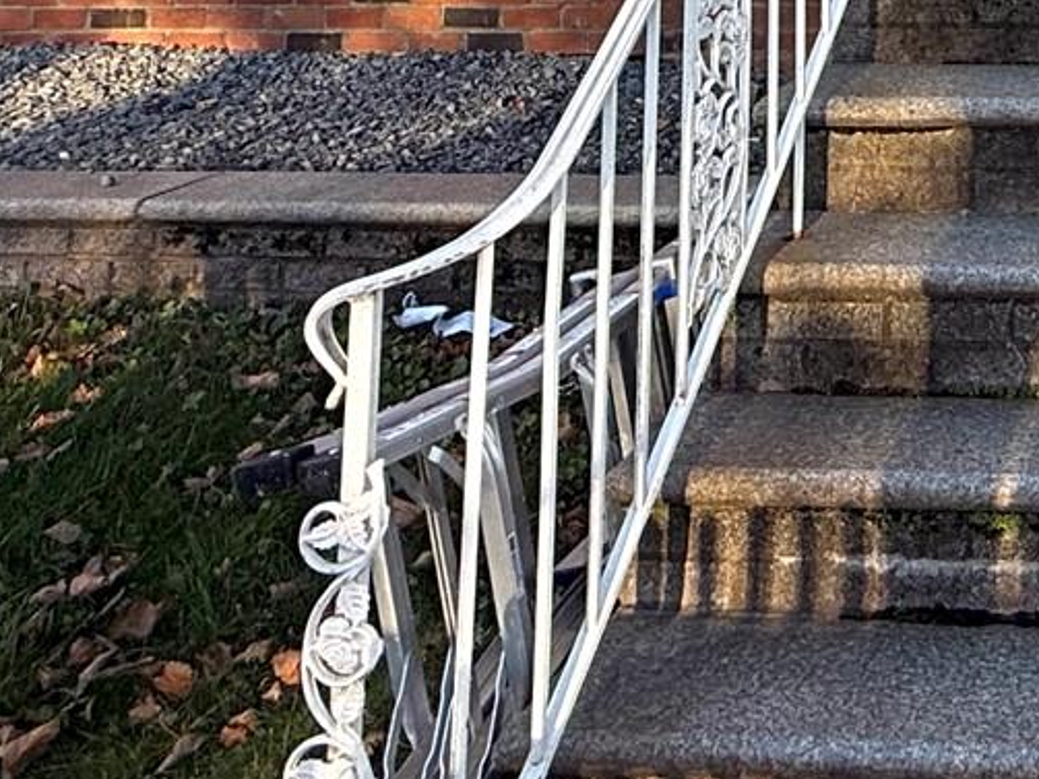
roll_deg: +1.1
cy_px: -432
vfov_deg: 21.1
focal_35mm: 57
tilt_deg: +7.0
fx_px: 1710
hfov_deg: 28.8
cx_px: 1283
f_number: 2.2
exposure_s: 1/433
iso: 64
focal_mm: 2.22
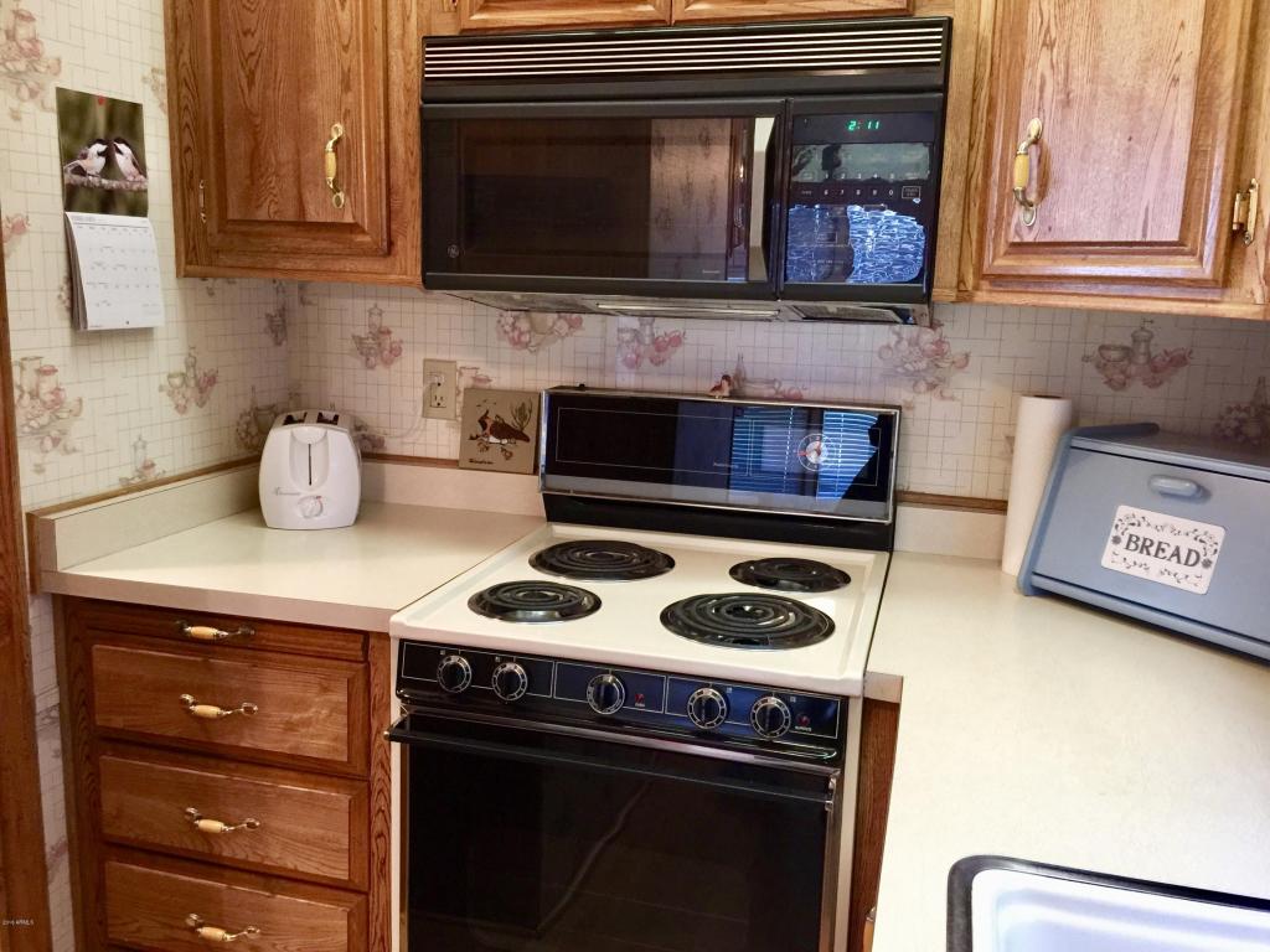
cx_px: 635
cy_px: 476
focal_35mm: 29
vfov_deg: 48.2
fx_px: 1064
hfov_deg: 61.7
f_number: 2.2
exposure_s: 1/8
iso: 100
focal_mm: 4.15
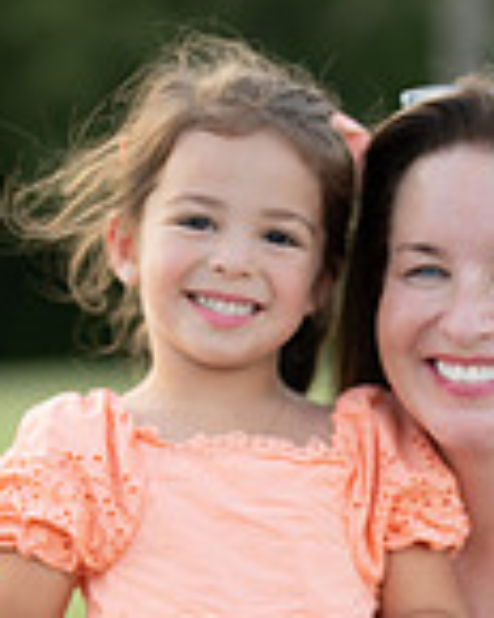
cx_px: 302
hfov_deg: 10.6
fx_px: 2668
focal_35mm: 146
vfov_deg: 13.1
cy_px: 588
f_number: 1.2
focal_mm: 50
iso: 250
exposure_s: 1/1000
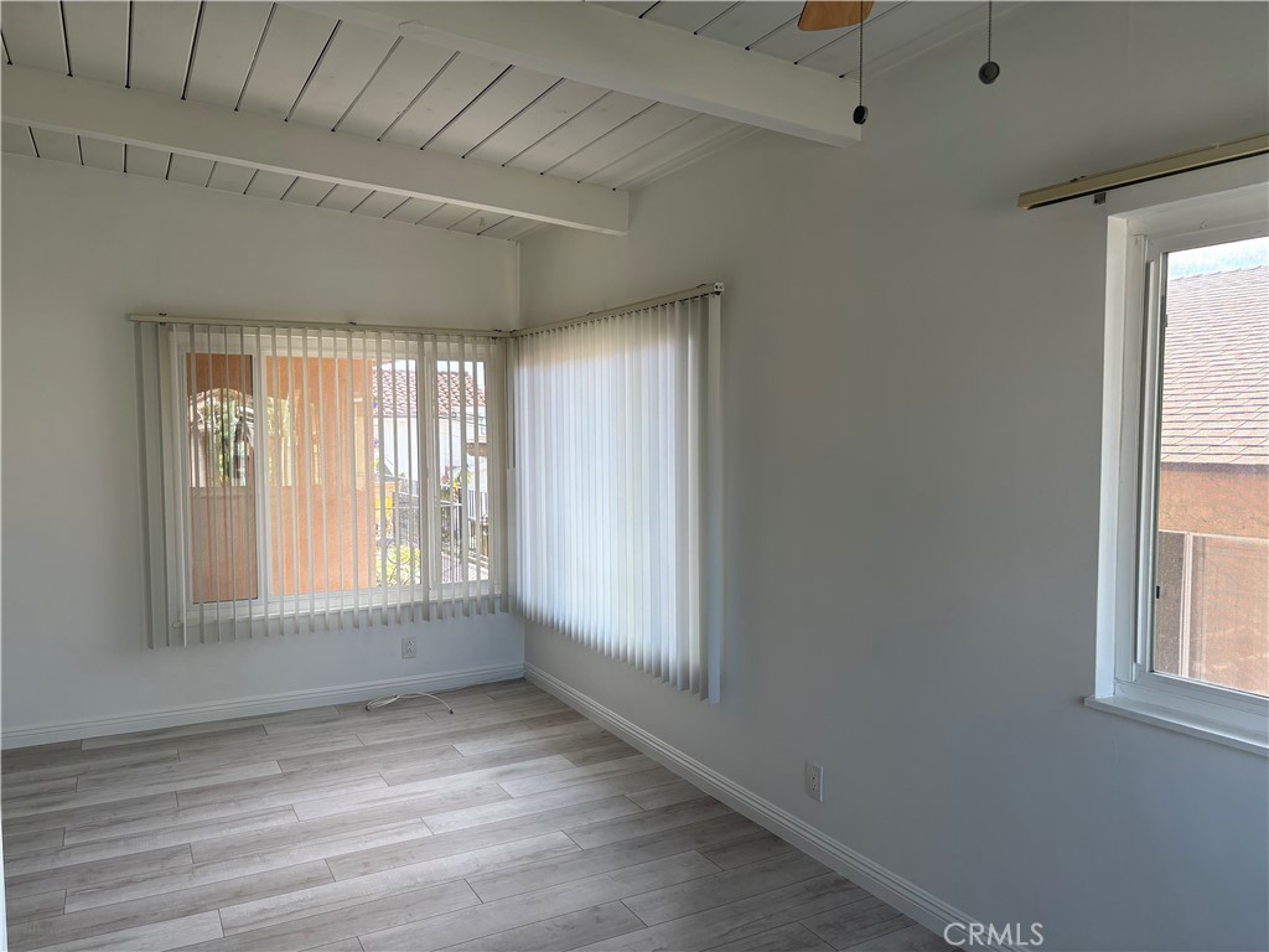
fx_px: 953
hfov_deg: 67.3
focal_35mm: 26
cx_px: 634
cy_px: 476
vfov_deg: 53.1
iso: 40
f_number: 1.6
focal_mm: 5.96
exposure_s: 1/241
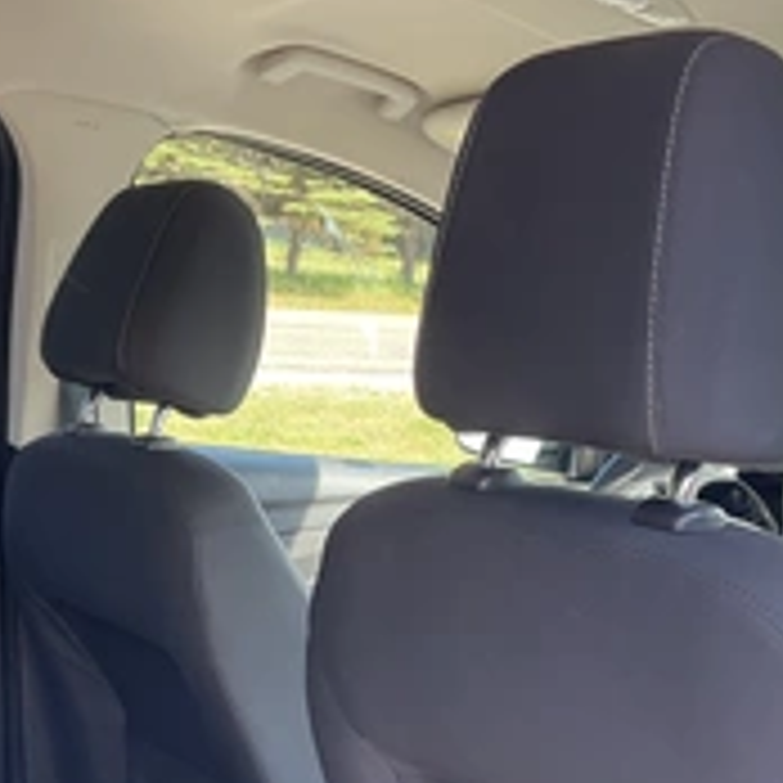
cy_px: 626
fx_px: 1510
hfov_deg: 29.1
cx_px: 396
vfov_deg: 28.5
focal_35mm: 59
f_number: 1.8
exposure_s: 1/122
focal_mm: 3
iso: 40
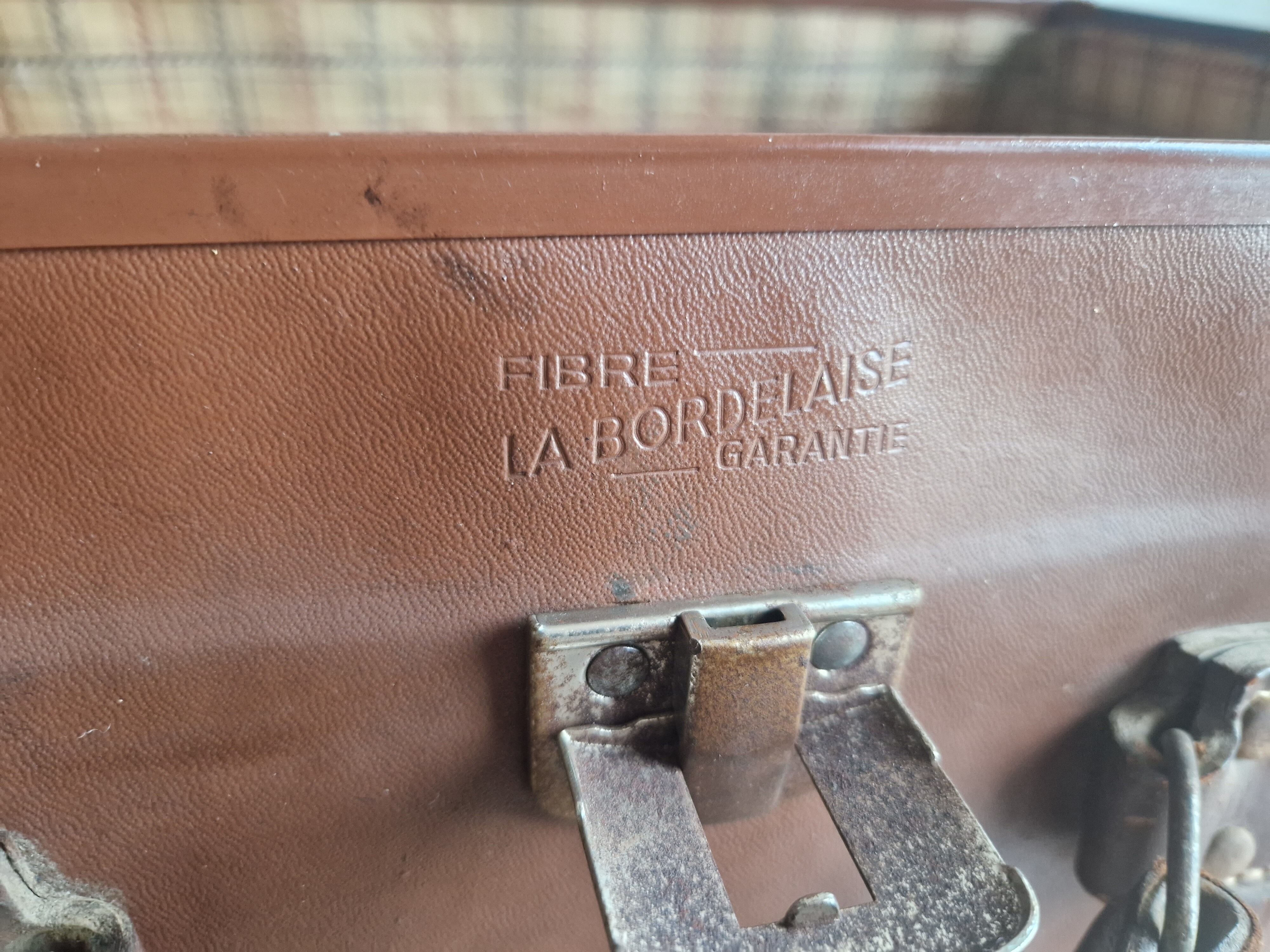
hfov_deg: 73.9
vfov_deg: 58.9
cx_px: 635
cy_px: 476
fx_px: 844
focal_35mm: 23
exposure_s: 1/100
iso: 500
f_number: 1.8
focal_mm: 5.4
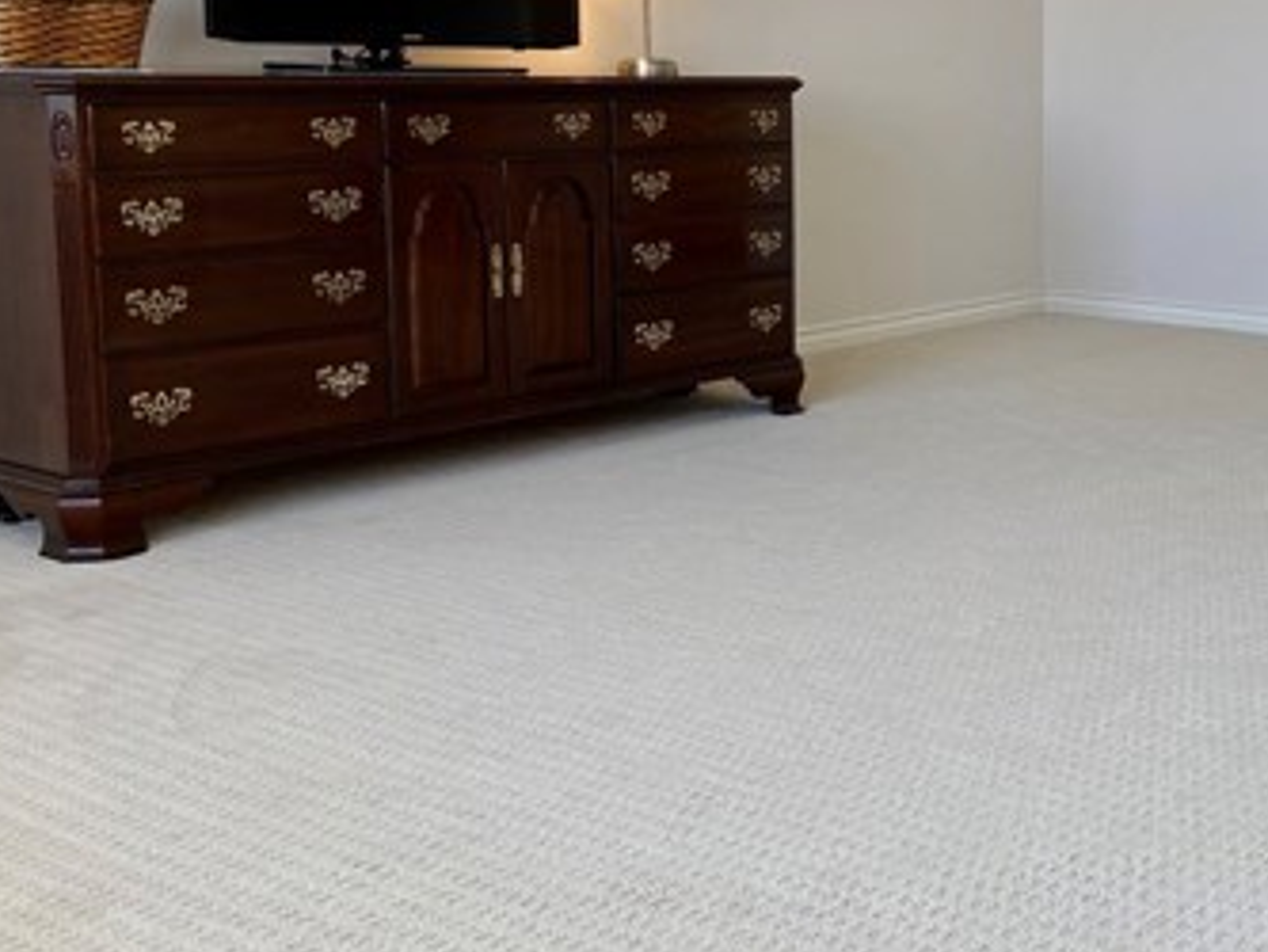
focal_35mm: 50
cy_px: 297
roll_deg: -0.6
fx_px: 1832
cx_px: 1116
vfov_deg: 28.9
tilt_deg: -6.5
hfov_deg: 36.1
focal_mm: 4.25
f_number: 1.8
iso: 32
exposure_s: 1/122
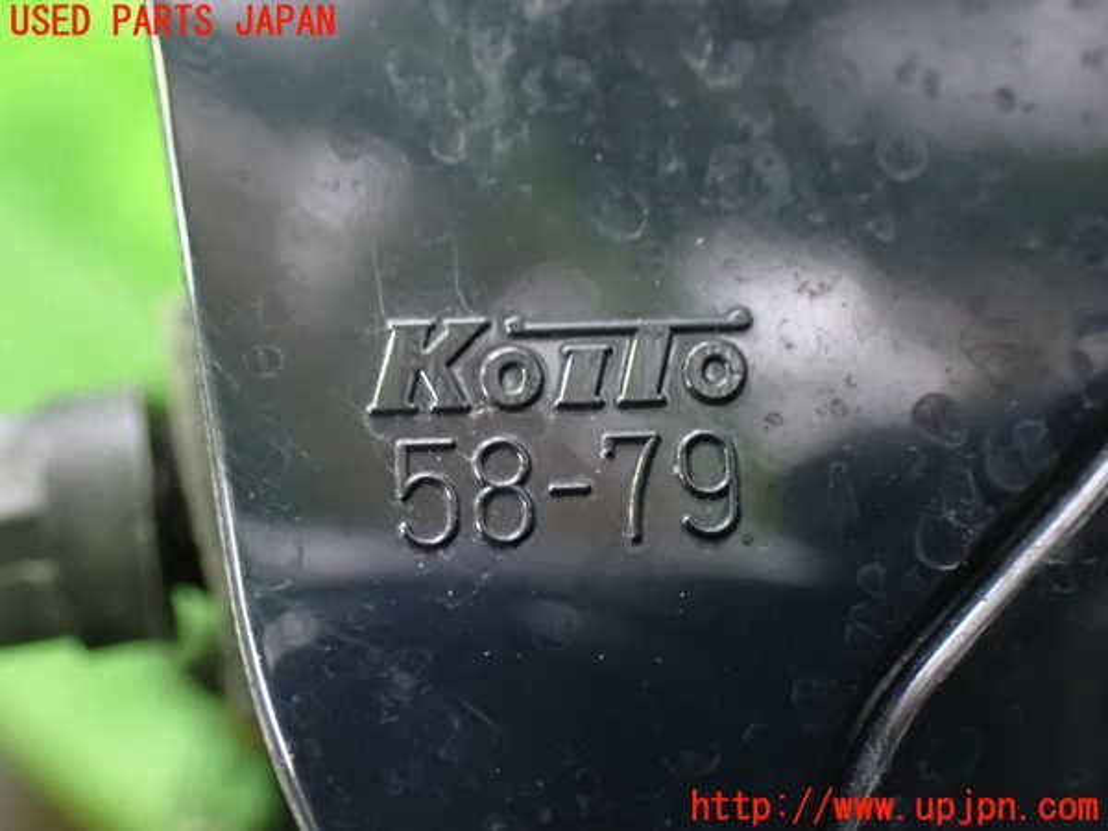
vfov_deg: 27.0
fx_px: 1728
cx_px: 554
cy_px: 416
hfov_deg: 35.5
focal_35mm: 54
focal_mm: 9.65
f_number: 3.3
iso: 1600
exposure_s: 1/10
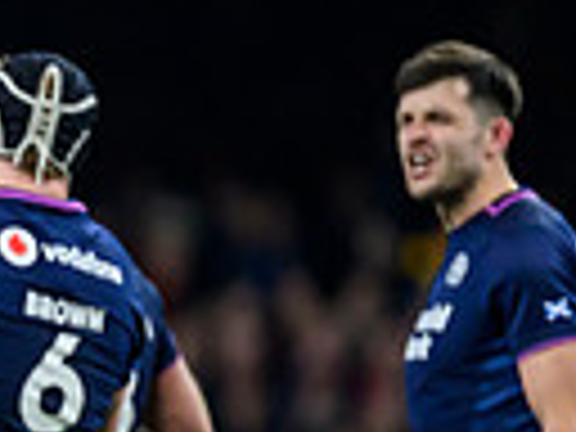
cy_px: 340
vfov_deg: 0.9
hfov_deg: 1.1
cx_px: -680
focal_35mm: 1737
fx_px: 28903
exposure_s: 1/2500
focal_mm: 400
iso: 4000
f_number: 3.2
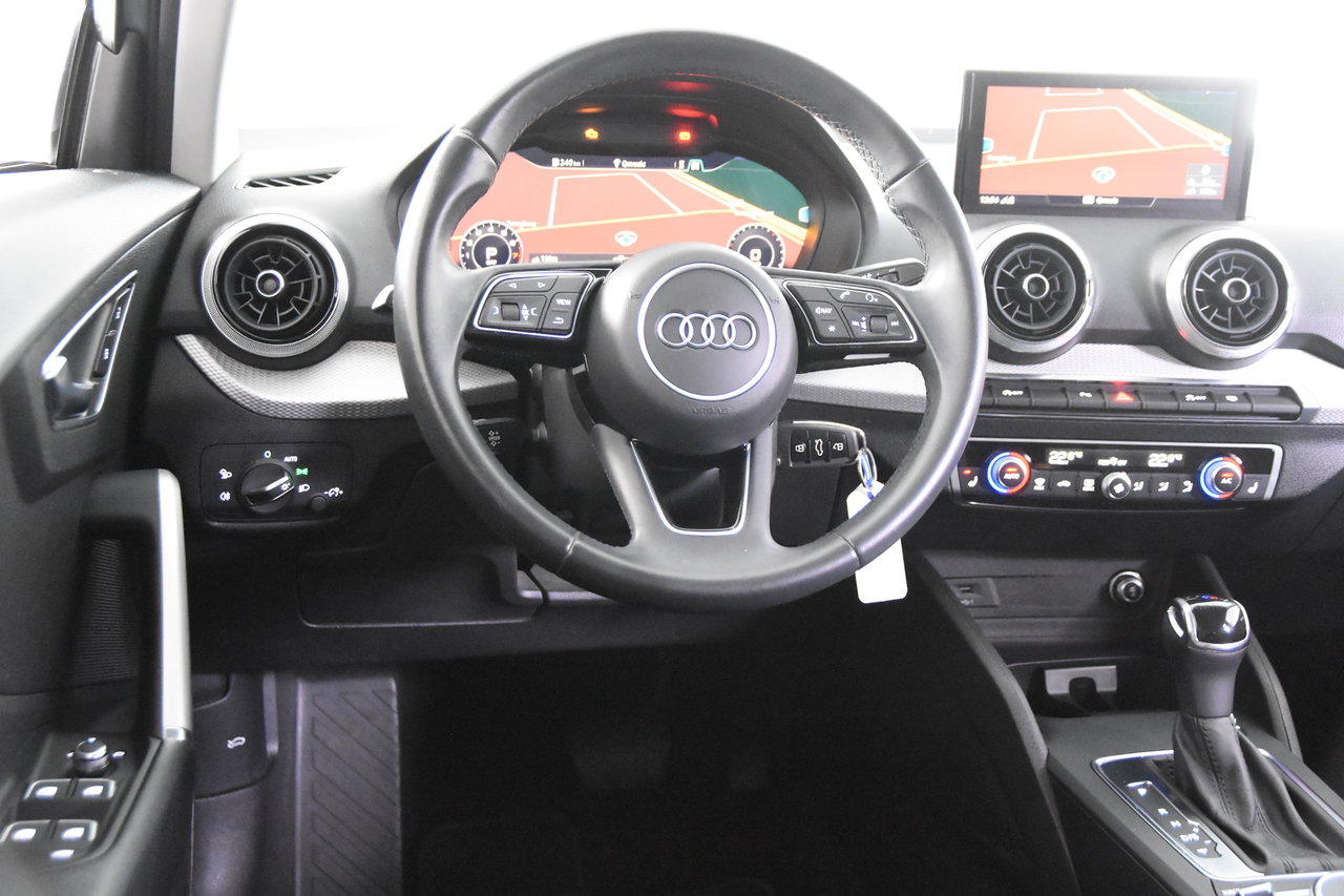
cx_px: 672
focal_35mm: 39
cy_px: 448
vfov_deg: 34.2
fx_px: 1456
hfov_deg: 49.6
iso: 11400
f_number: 3.2
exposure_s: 1/40
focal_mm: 26
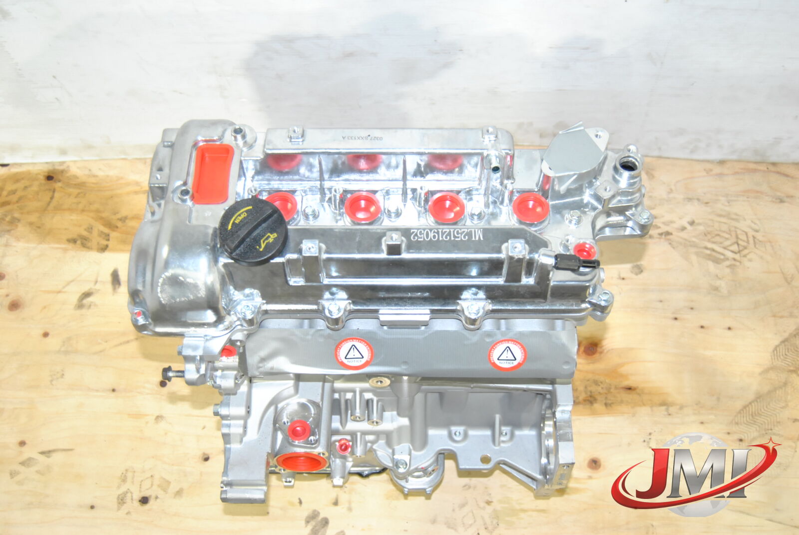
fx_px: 1000
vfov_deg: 29.9
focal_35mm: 45
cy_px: 268
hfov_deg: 43.6
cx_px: 400
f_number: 5
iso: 800
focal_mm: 30
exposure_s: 1/60
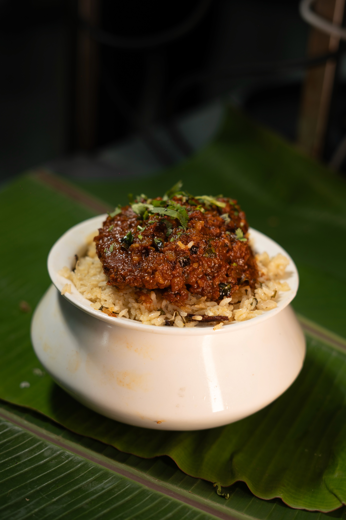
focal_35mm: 50
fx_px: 721
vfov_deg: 39.6
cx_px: 173
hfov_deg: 27.0
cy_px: 260
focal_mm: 50
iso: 125
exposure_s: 1/125
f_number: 3.2
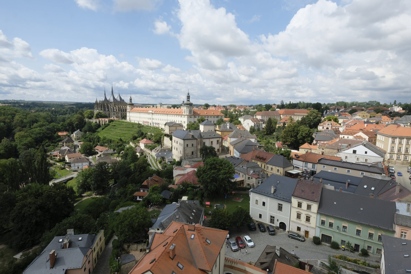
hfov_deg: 90.0
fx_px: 205
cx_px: 206
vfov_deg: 67.4
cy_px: 137
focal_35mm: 18
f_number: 11
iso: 400
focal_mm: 12
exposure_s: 1/400
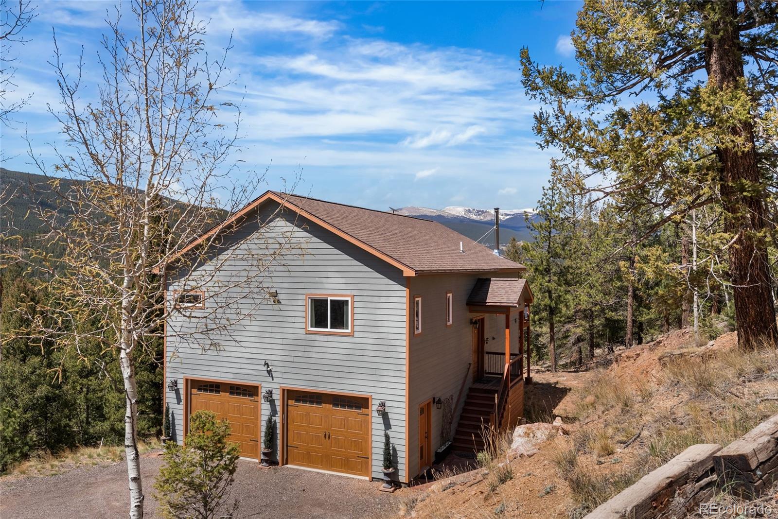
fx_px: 594
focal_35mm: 28
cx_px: 389
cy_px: 260
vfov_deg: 47.2
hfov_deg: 66.4
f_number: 8
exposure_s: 1/400
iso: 200
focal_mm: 27.5
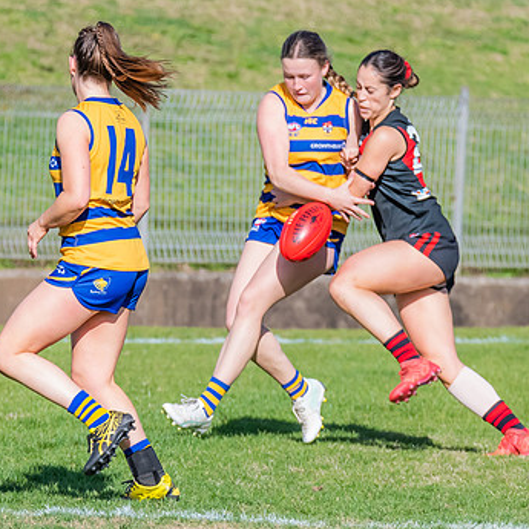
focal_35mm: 980
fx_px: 16944
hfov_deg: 1.8
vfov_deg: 1.8
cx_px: 217
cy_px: 227
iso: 800
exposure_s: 1/1600
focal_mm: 380
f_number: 9
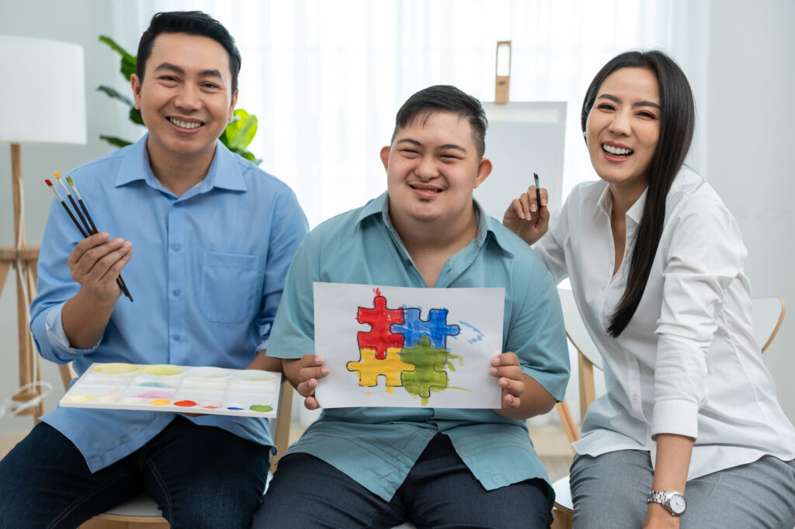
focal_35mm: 48
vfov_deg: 28.1
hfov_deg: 41.1
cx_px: 398
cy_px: 264
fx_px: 1060
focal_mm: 48
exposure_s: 1/400
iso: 500
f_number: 2.8
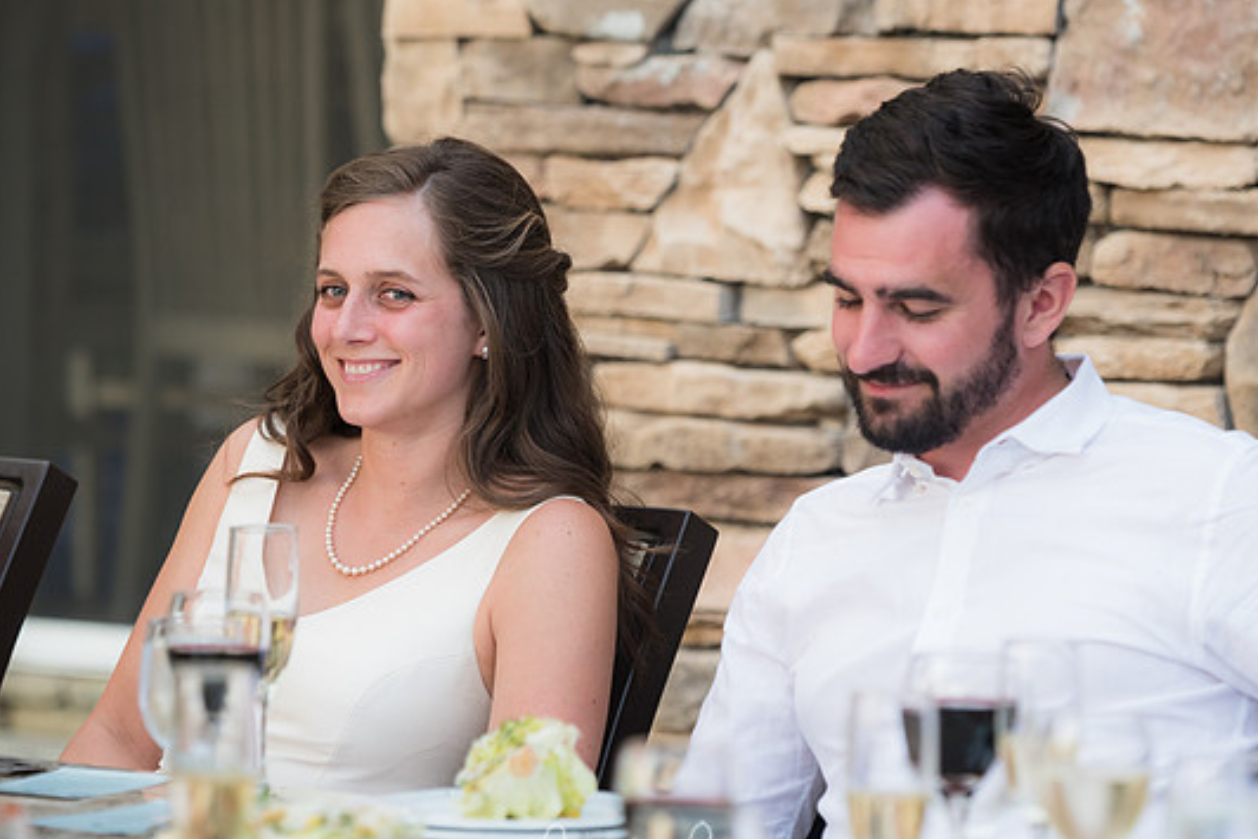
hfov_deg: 8.7
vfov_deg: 5.8
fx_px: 8284
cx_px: 650
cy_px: 445
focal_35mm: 237
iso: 400
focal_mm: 145
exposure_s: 1/125
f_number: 3.2
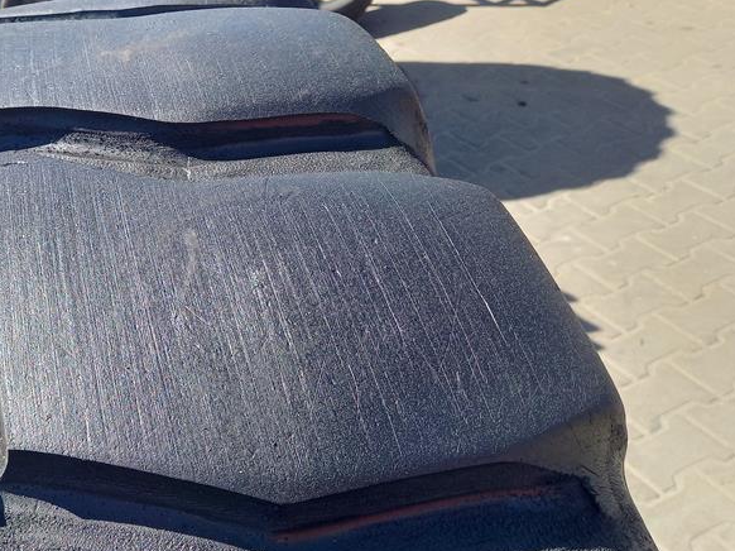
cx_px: 136
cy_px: 293
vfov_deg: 32.8
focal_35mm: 44
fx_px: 934
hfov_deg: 41.0
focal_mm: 4.65
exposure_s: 1/358
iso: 50
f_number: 1.8
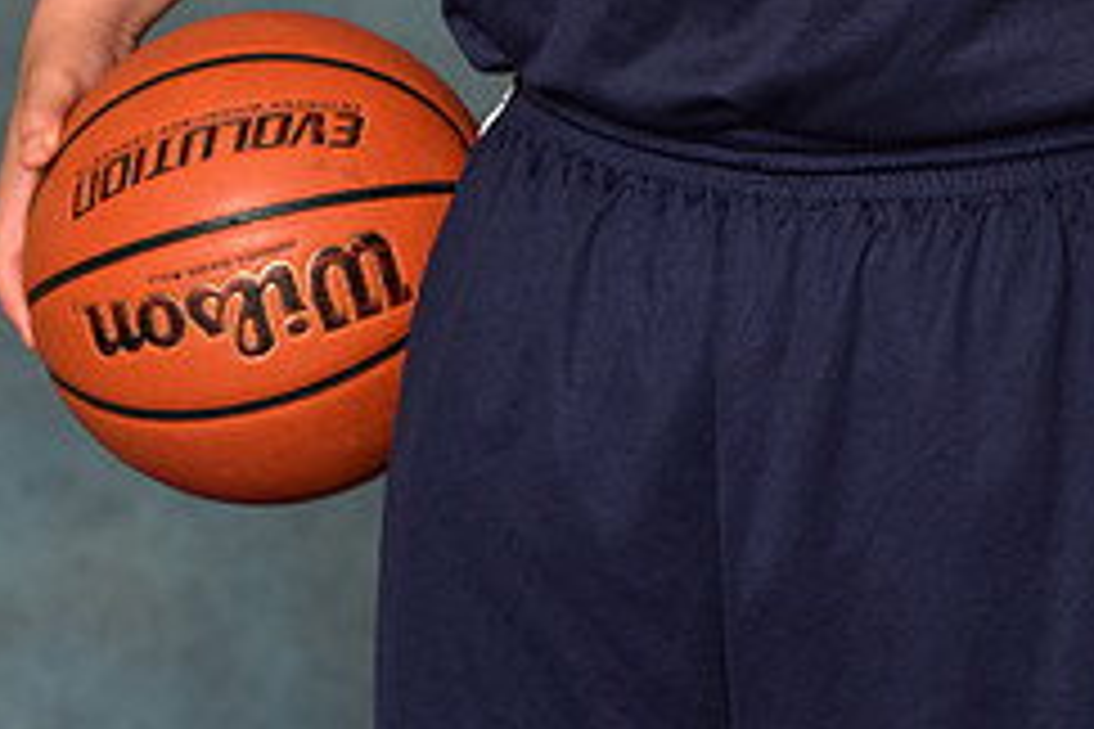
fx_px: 10514
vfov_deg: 3.9
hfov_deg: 6.0
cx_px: 777
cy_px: -477
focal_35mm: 346
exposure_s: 1/200
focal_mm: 145
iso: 320
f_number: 4.5
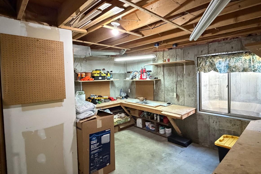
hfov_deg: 83.1
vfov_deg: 61.9
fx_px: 145
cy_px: 81
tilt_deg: -2.0
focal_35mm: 20
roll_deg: +1.3
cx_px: 155
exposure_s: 1/60
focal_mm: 2.22
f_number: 2.2
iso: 1250
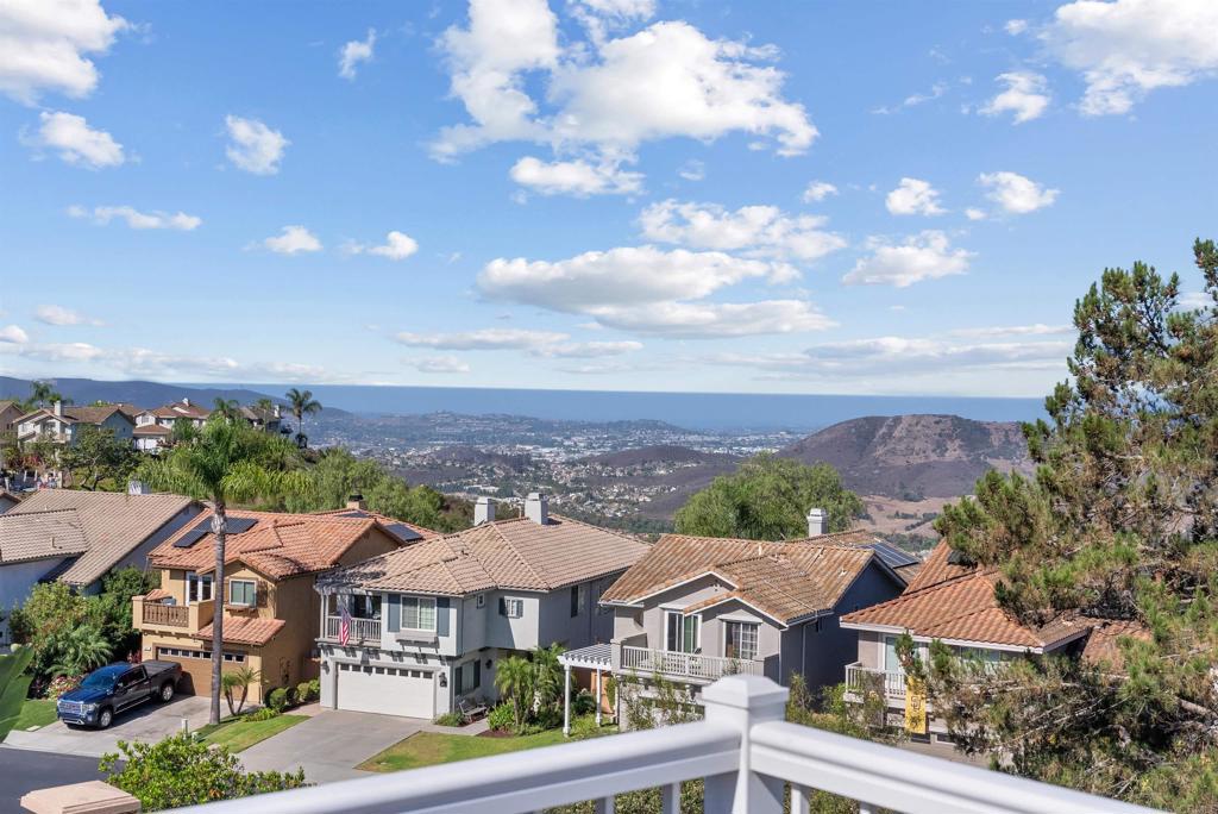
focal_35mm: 45
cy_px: 407
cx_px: 609
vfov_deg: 29.9
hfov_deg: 43.6
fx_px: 1523
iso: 500
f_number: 10
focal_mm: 45
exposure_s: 1/1250
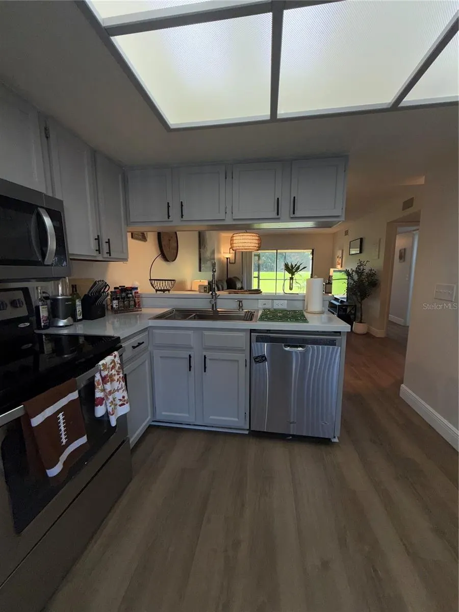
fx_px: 248
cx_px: 230
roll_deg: +0.1
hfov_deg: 85.7
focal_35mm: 14
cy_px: 306
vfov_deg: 102.1
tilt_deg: -8.6
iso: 25
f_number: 2.2
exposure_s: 1/120
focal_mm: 2.22
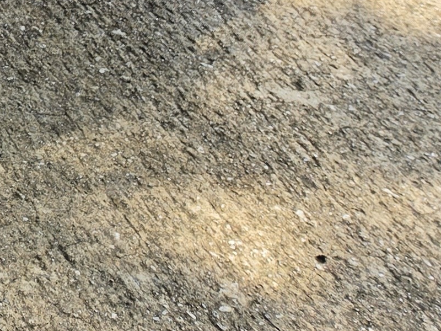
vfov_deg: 11.7
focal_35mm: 115
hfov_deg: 13.8
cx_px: -504
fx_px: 1465
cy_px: -310
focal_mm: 6.5
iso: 25
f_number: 1.4
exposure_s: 1/359
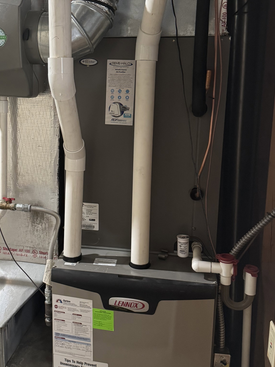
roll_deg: -0.3
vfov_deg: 42.0
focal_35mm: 45
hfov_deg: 31.9
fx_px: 477
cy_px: 159
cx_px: 88
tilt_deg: -12.3
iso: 640
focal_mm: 6.76
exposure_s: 1/60
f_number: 1.78
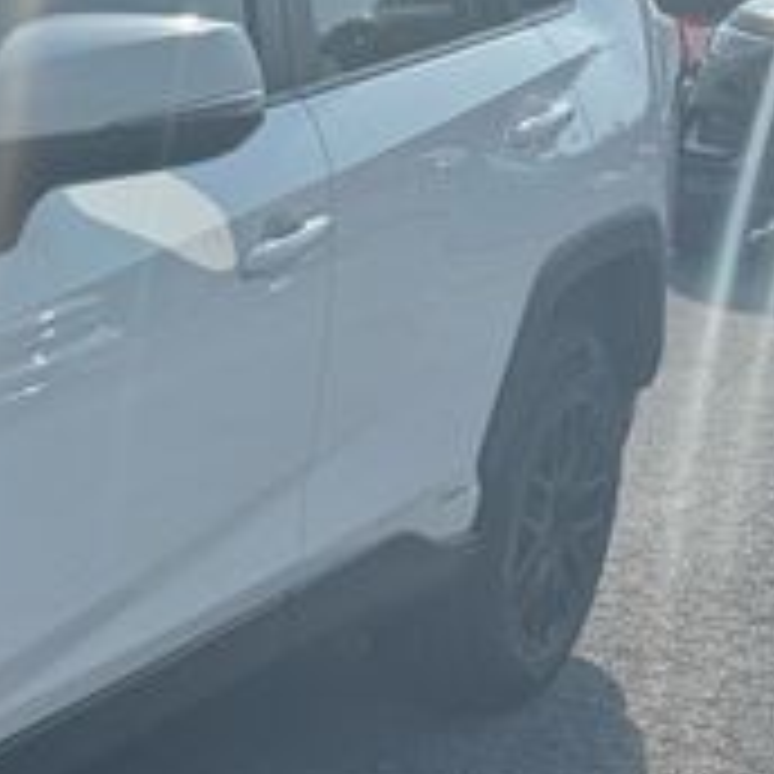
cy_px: 734
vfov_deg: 21.3
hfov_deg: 17.6
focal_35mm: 79
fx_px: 1998
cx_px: -630
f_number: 1.78
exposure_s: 1/4950
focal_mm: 6.76
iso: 80
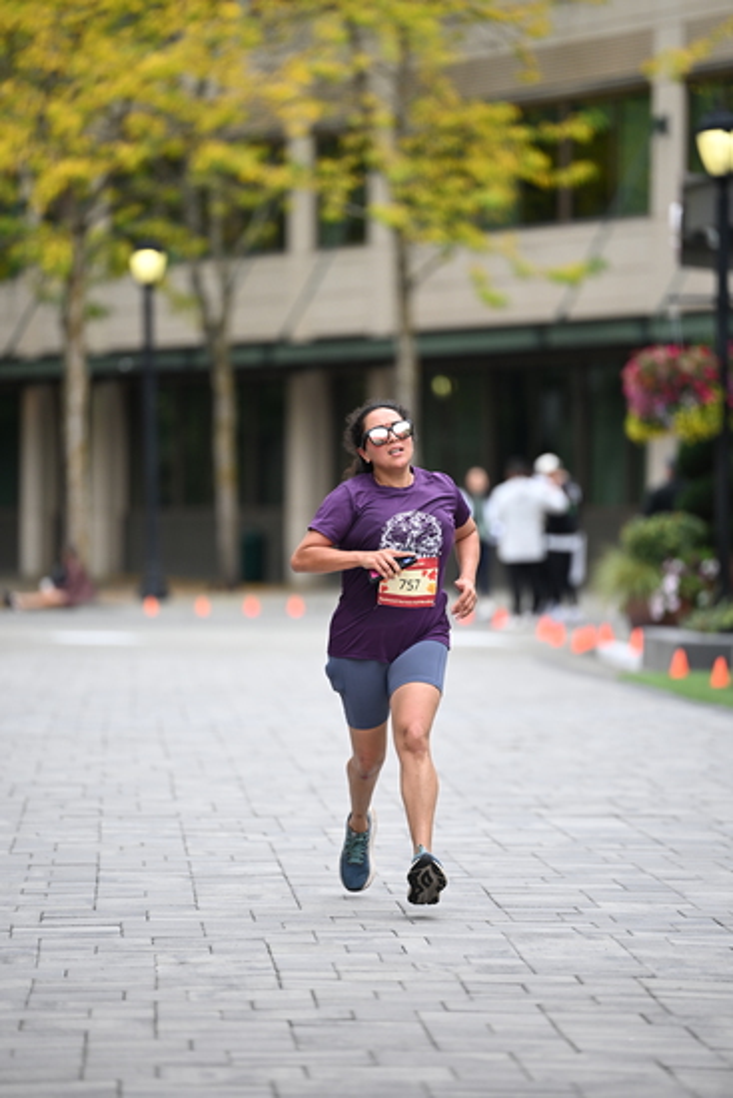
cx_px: 366
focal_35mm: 200
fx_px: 6104
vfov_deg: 10.3
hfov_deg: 6.9
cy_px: 549
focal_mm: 200
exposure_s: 1/2000
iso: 640
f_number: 2.8
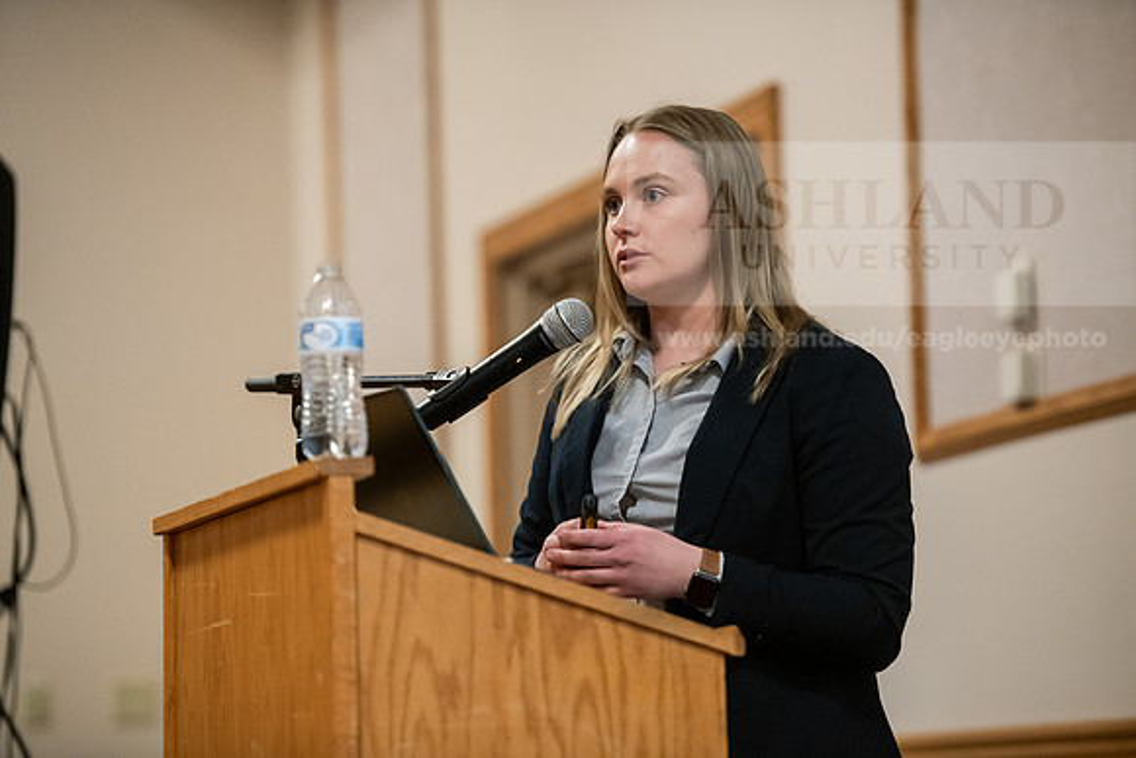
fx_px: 4892
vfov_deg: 8.9
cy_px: 379
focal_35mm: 155
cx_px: 568
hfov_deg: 13.2
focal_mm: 155
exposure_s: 1/200
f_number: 2.8
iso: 4000
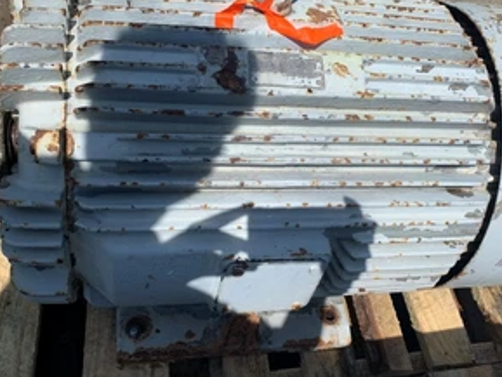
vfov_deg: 39.6
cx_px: 261
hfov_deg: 51.3
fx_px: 522
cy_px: 169
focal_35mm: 36
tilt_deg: -47.7
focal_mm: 4.25
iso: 25
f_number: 1.8
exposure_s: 1/3521
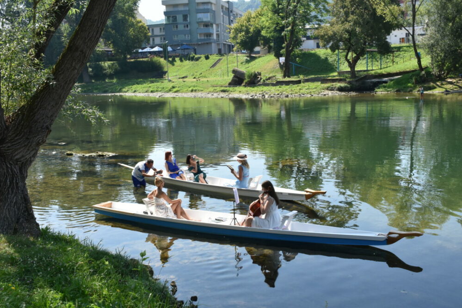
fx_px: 513
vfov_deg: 33.4
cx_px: 226
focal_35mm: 40
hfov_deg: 48.5
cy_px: 155
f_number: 11
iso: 500
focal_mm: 26
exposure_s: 1/500
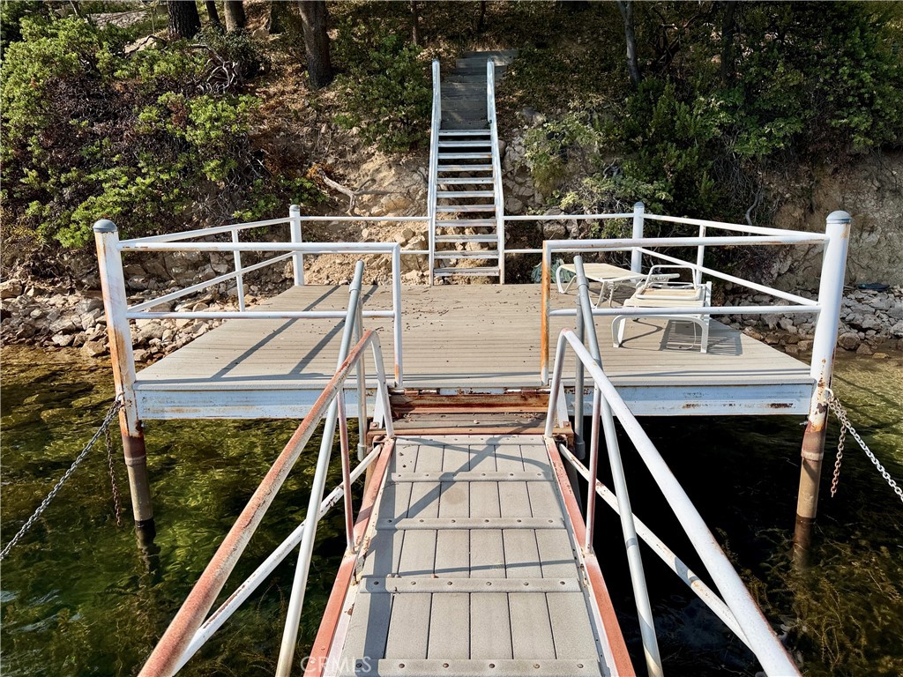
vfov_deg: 56.8
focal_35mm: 24
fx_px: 626
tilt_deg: -13.2
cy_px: 338
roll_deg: +0.4
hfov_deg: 71.6
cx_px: 452
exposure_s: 1/6173
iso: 80
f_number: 1.78
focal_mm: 6.76
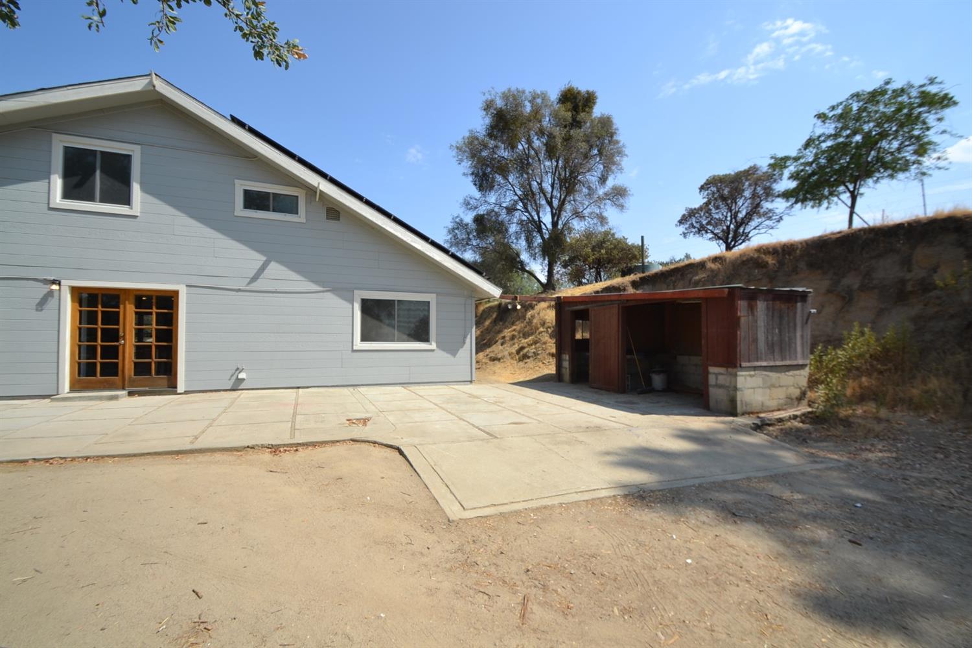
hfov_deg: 100.4
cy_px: 324
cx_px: 486
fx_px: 405
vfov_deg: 77.3
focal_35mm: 15
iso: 100
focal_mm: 10
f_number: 8
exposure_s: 1/250
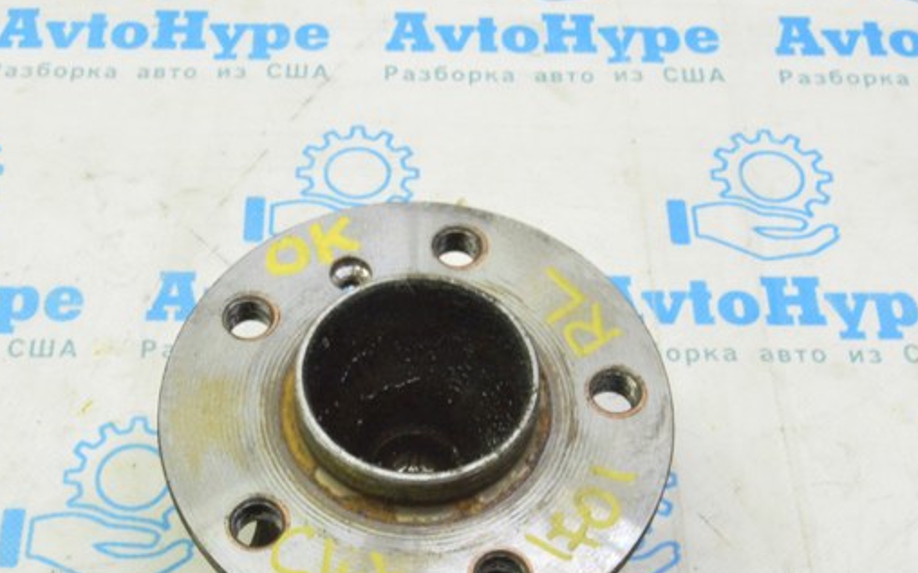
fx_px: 1491
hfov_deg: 34.1
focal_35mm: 60
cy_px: 373
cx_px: 381
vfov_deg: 21.7
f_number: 20
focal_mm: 31
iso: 6400
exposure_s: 1/20
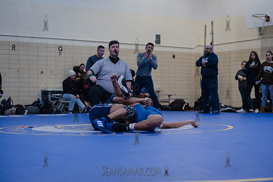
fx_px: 531
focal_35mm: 70
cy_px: 91
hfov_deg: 28.8
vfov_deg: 19.5
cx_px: 136
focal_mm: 70
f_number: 3.2
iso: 8000
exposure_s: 1/400
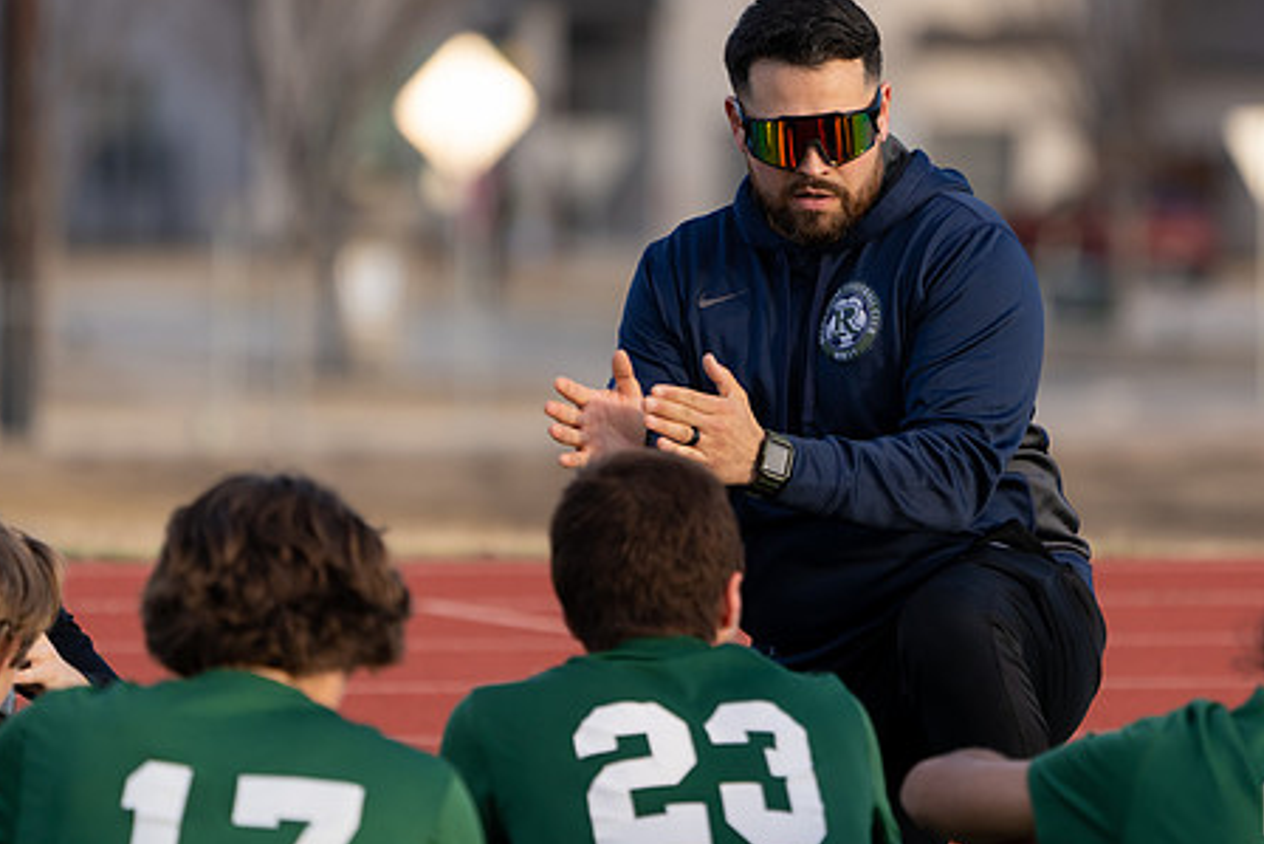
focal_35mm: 483
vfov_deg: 2.8
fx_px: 16963
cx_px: 753
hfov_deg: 4.3
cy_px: 337
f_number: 5.6
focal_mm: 373
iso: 200
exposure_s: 1/320
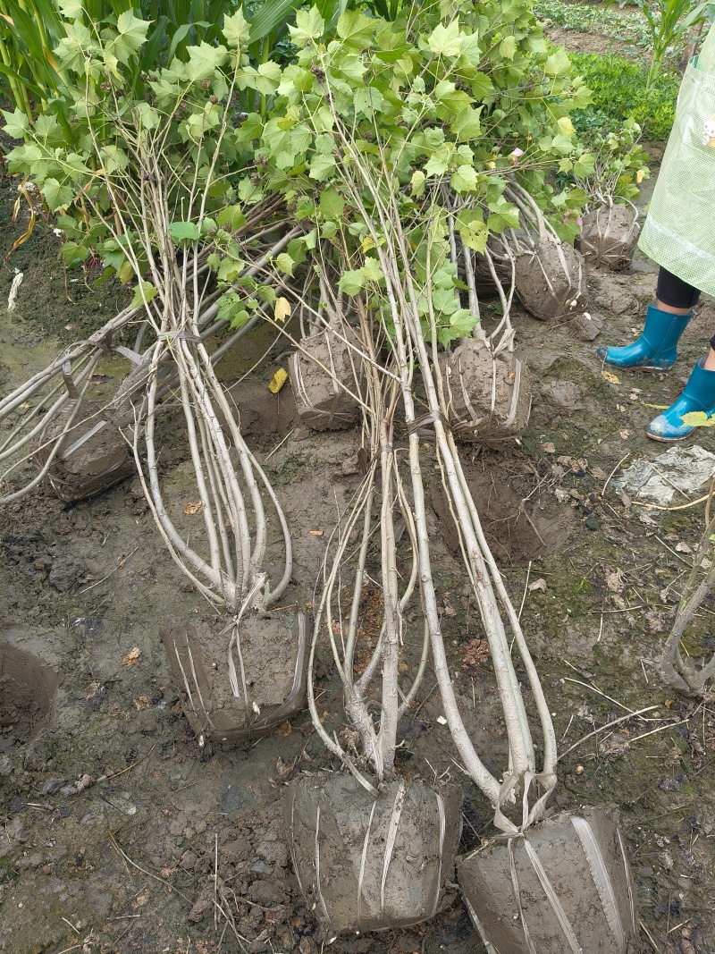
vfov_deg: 67.3
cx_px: 358
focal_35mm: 26
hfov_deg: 53.1
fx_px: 716
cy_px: 477
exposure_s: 1/373
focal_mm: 4.84
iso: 80
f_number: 1.8
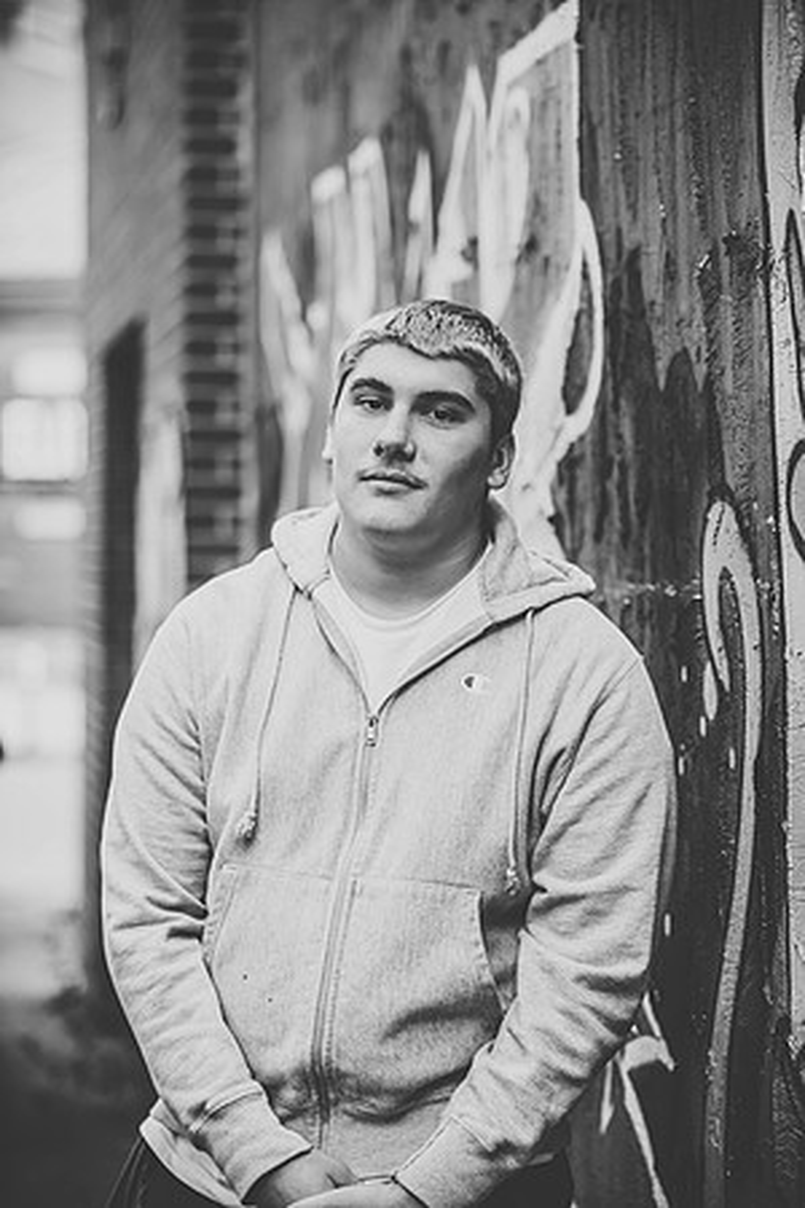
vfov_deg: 20.0
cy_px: 604
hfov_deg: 13.4
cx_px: 402
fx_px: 3421
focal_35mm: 102
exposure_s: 1/400
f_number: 2.8
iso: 1600
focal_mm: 102
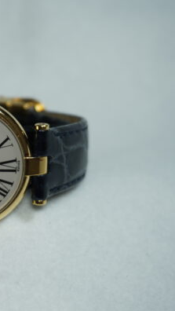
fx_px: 824
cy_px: 156
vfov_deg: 21.4
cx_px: -34
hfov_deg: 11.9
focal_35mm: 100
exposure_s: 1/80
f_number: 5.6
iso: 160
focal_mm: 42
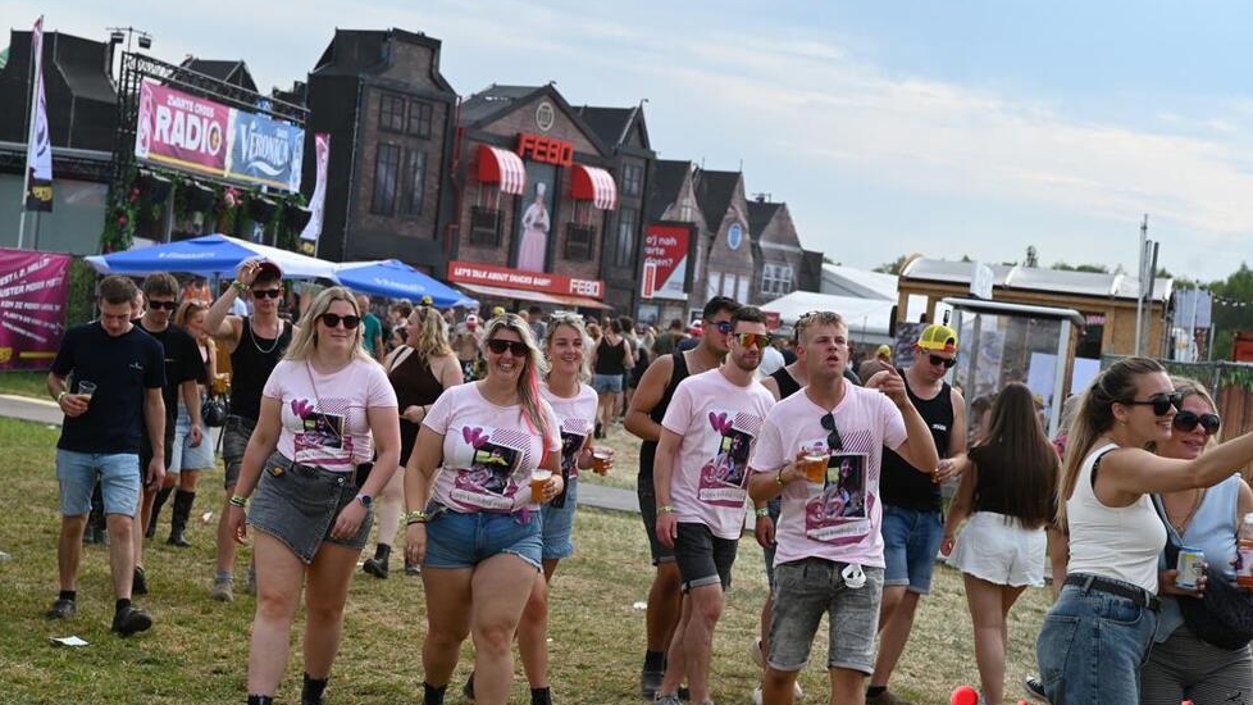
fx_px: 2292
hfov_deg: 30.6
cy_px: 407
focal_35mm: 69
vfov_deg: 17.5
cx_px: 623
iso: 125
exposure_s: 1/500
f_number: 5.6
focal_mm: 65
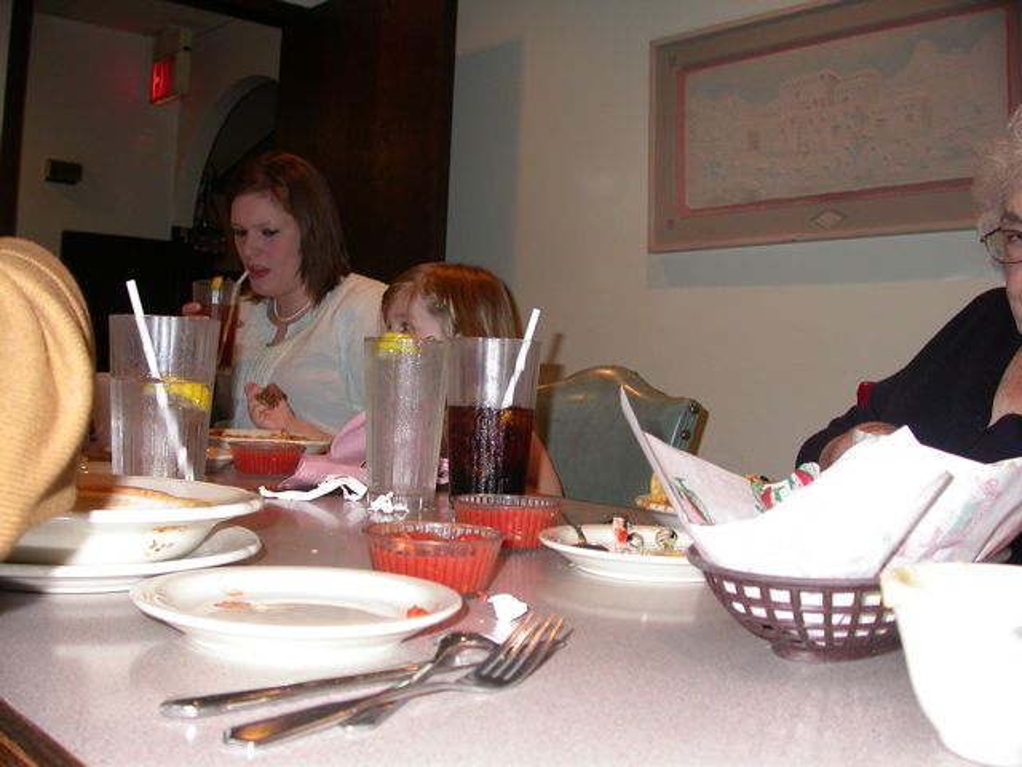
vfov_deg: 37.7
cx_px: 511
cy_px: 384
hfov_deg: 49.0
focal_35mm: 38
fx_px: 1122
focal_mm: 7.85
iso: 200
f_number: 2.6
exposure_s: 1/60
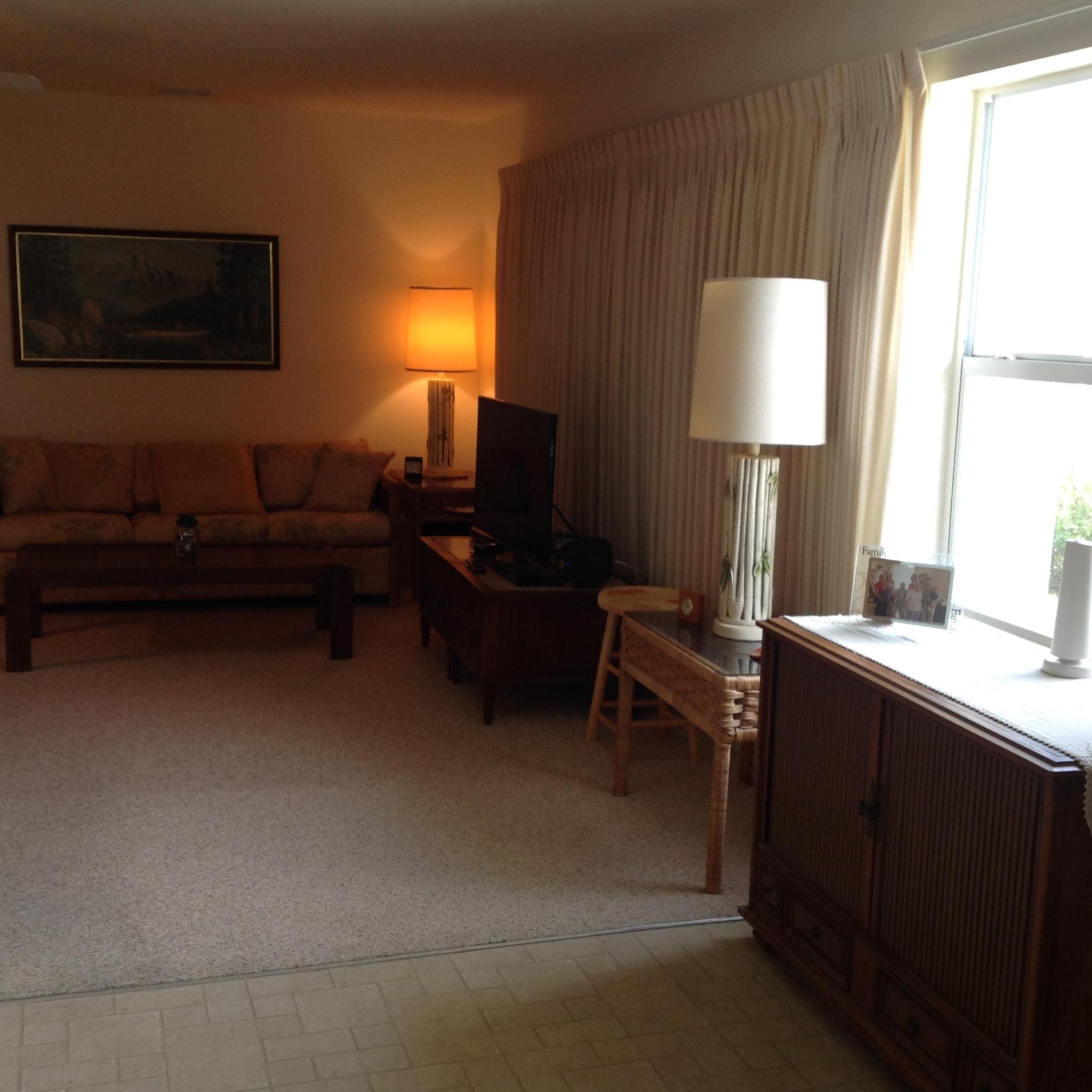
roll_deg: -0.8
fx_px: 1499
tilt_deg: -9.2
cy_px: 538
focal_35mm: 42
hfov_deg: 40.0
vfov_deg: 40.0
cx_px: 553
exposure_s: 1/30
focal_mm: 4.28
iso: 64
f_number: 2.4
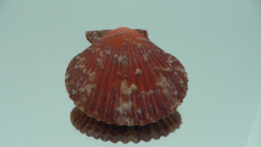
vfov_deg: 30.4
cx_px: 128
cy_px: 86
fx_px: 270
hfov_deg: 51.6
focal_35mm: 39
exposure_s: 1/60
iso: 150
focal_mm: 4.6
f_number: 2.8
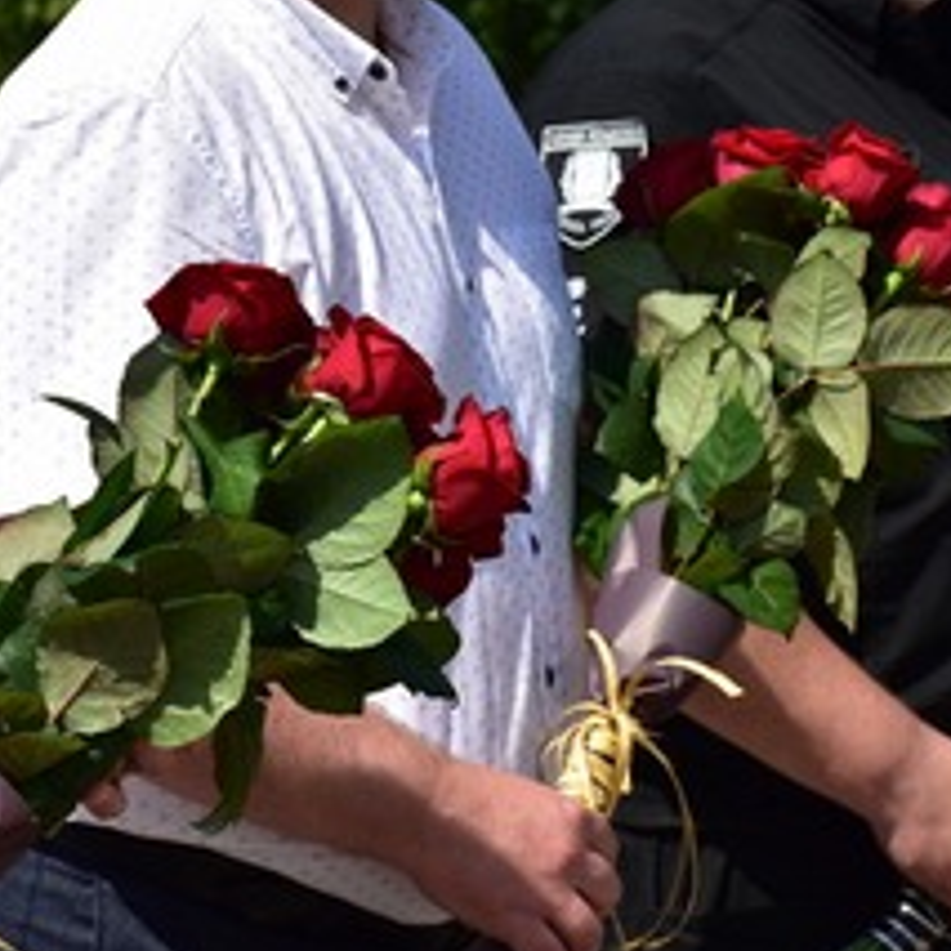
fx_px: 7491
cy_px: 118
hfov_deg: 7.3
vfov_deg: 7.2
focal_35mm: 241
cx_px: 417
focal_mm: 70
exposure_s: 1/500
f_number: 11
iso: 220
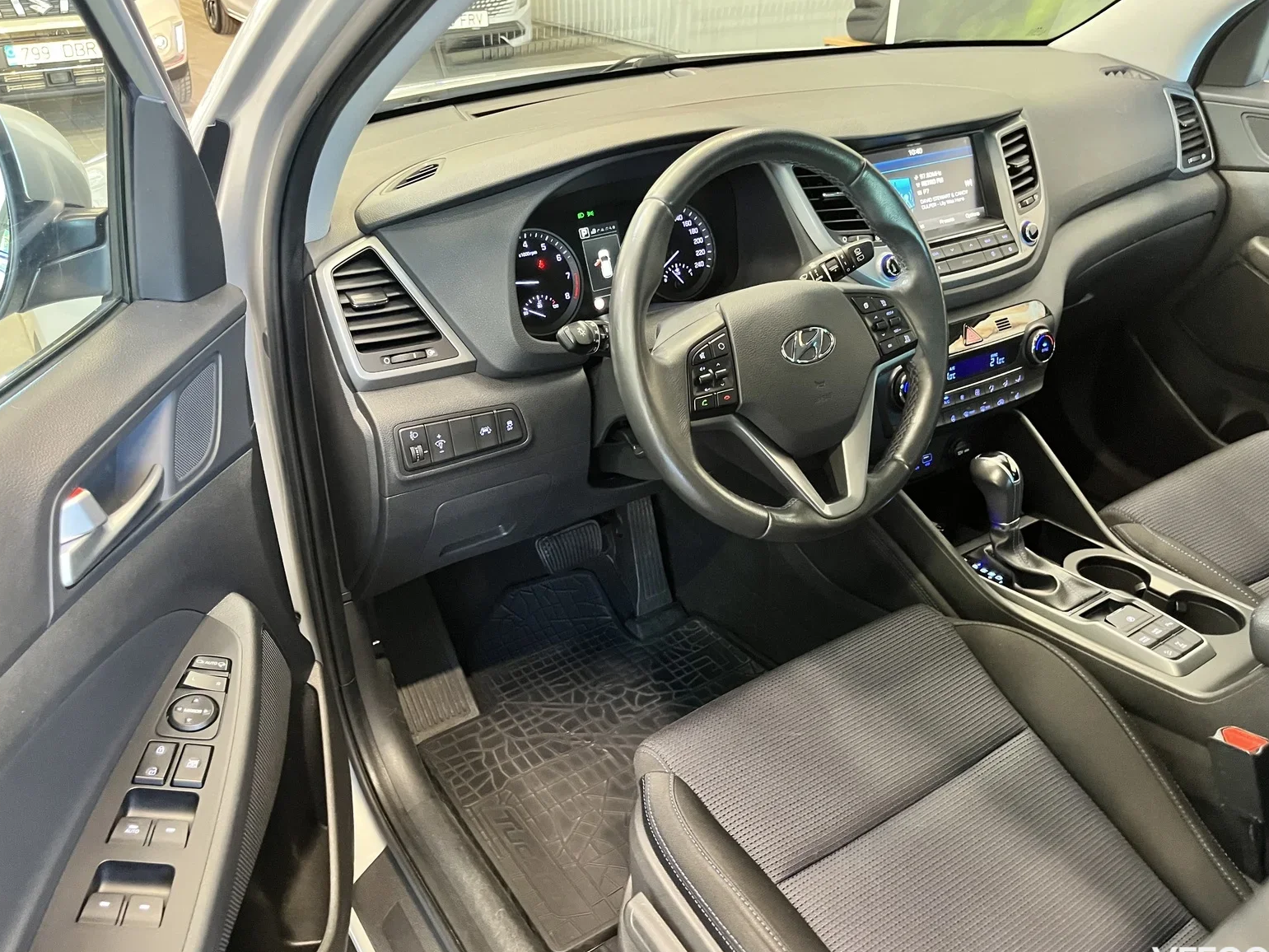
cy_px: 487
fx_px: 990
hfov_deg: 65.3
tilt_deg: -31.4
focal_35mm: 27
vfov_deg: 51.4
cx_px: 620
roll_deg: -0.5
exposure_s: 1/40
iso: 640
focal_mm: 5.1
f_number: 1.6
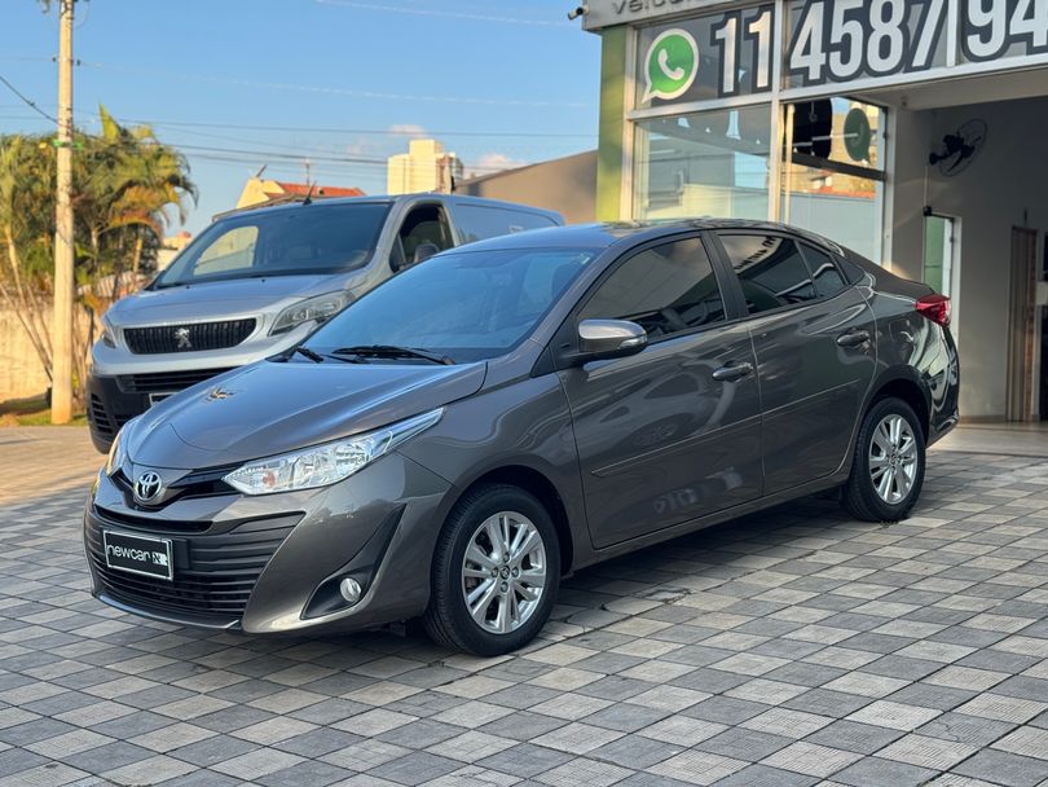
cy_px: 394
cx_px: 524
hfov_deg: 39.6
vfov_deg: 30.3
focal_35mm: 48
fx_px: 1454
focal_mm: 6.76
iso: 64
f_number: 1.78
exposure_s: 1/514
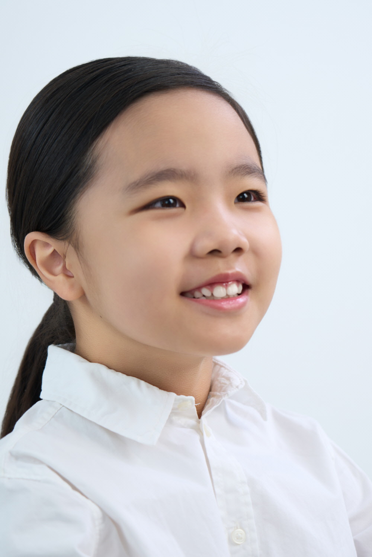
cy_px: 278
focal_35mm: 105
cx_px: 186
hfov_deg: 13.0
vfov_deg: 19.5
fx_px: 1627
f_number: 4
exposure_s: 1/125
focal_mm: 105
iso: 100
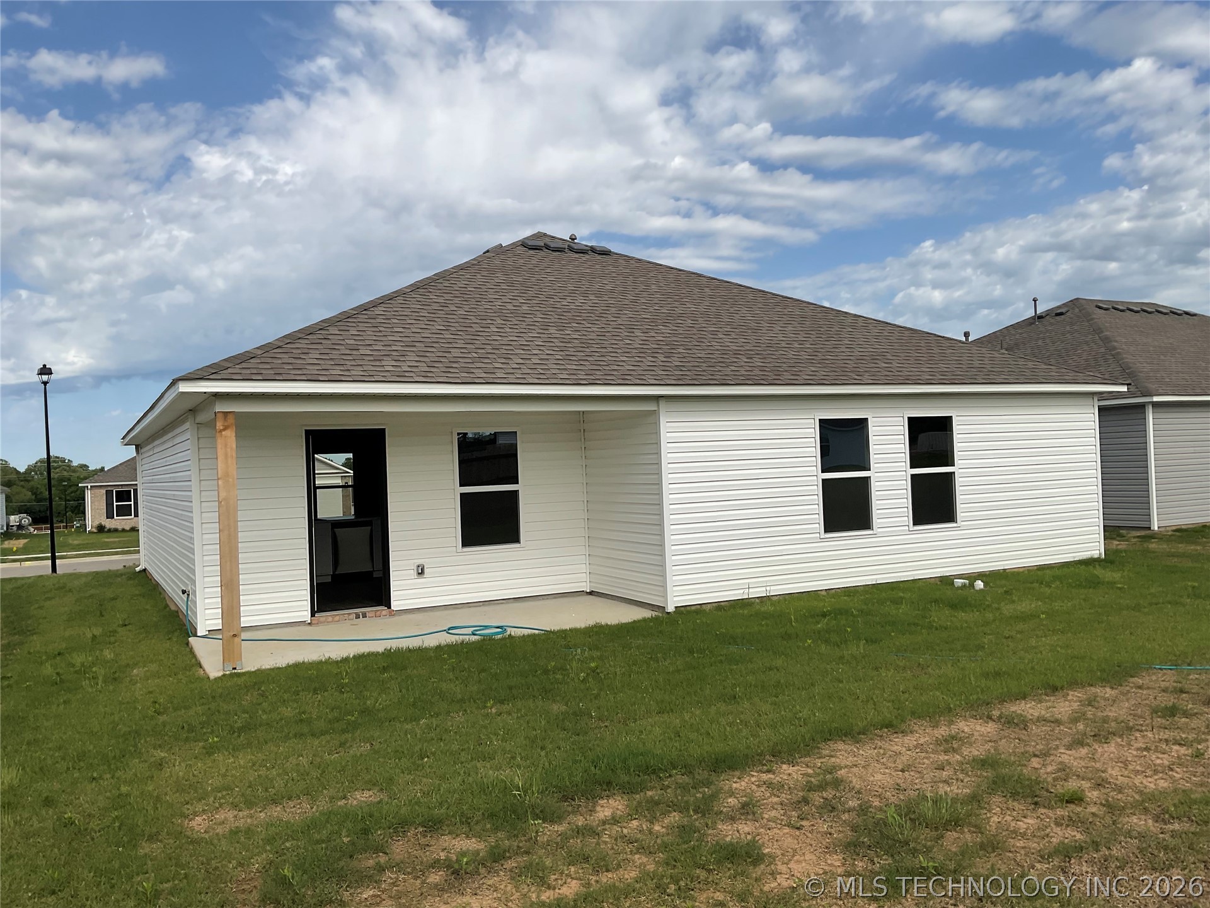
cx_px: 605
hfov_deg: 61.7
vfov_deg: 48.2
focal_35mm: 29
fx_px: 1014
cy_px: 454
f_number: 1.8
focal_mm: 3
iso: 16
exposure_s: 1/2959
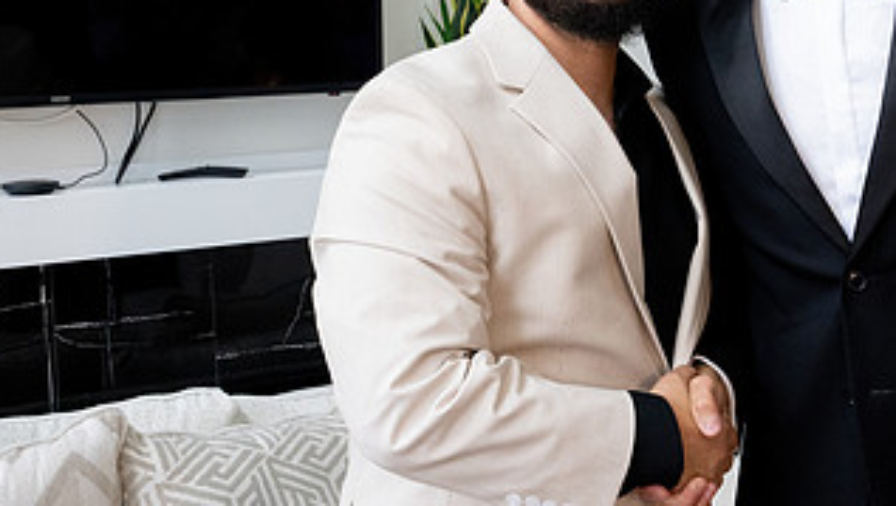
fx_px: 1593
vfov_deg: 17.9
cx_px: 599
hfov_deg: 31.2
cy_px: 126
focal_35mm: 67
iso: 5000
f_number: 9
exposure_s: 1/160
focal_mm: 35
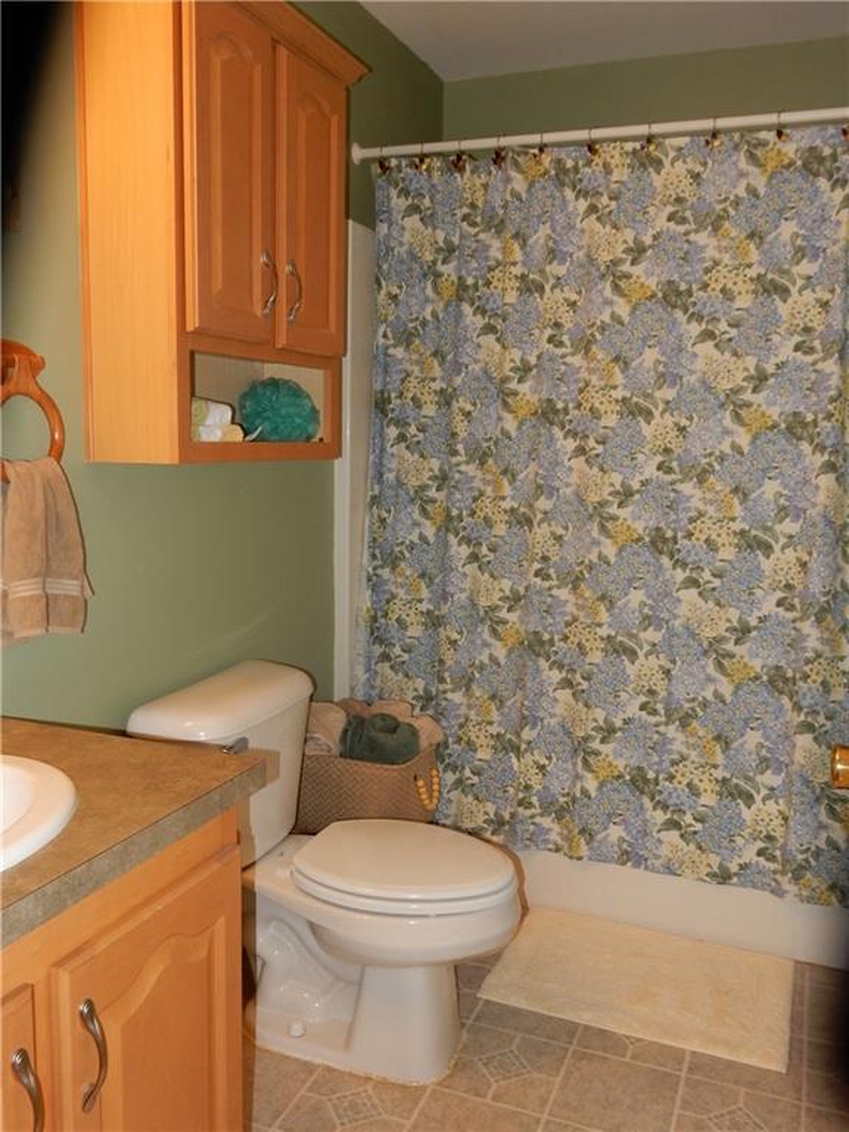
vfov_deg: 60.0
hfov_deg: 46.8
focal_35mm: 30
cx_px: 424
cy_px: 566
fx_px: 981
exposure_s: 1/30
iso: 200
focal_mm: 5.4
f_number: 4
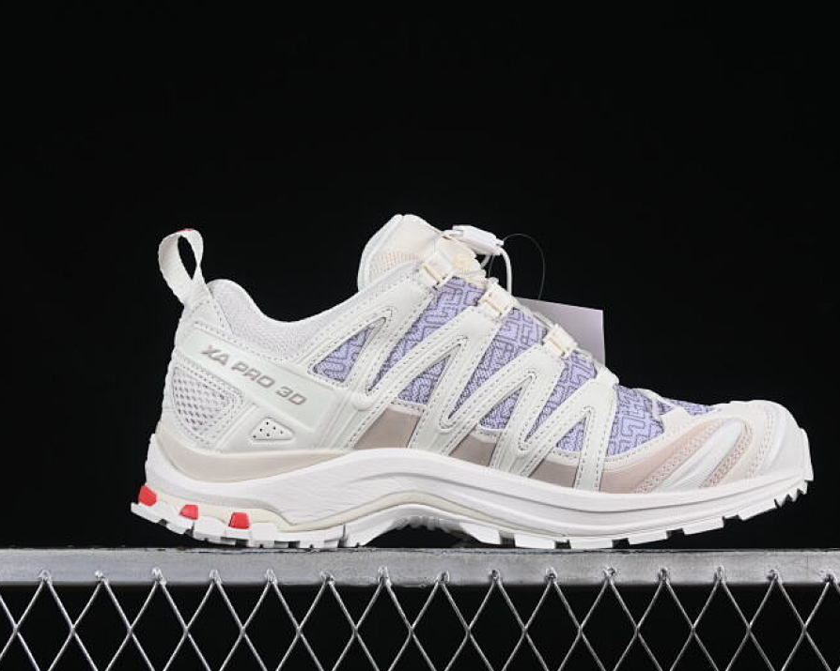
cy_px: 337
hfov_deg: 22.5
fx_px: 2113
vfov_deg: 18.1
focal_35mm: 85
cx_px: 459
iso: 160
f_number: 8
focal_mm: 50
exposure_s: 1/80
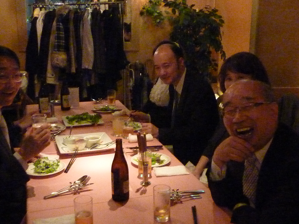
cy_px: 112
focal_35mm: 45
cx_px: 150
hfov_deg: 42.1
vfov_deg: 32.2
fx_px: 389
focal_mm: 4.1
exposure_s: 1/8
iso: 1000
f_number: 3.3
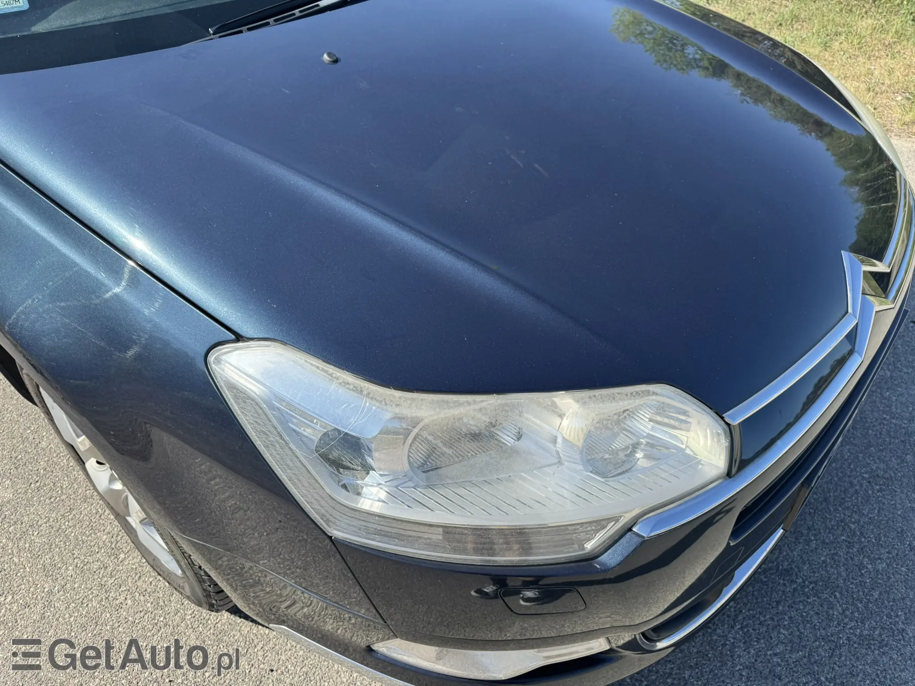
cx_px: 458
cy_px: 343
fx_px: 634
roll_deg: +2.2
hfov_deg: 71.6
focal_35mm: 24
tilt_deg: -41.4
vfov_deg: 56.8
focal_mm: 6.76
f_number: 1.78
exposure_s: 1/1818
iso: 80
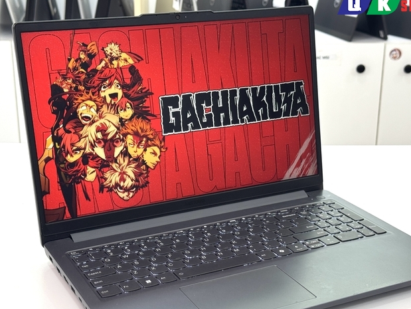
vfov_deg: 23.6
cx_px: 210
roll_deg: +0.5
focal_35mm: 62
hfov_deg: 31.2
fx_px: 737
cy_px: 179
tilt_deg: -20.1
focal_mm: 6.76
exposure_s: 1/100
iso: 80
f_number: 1.78
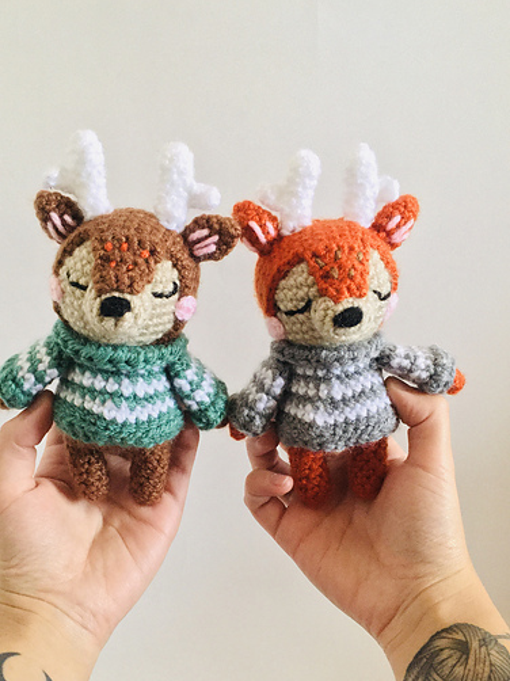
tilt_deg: -27.0
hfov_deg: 38.6
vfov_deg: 49.9
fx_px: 727
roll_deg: +3.5
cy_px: 399
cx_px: 228
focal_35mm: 37
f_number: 2.2
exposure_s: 1/17
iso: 320
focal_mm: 4.15
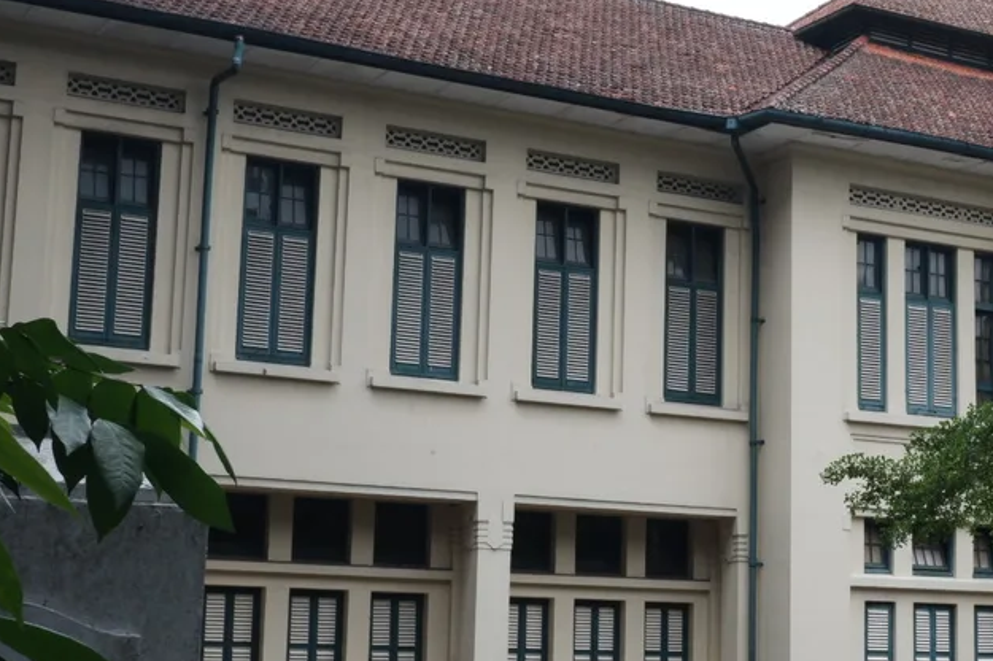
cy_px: 373
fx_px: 2012
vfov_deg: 18.6
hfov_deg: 26.7
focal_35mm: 73
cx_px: 907
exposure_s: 1/60
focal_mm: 25.6
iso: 320
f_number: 18
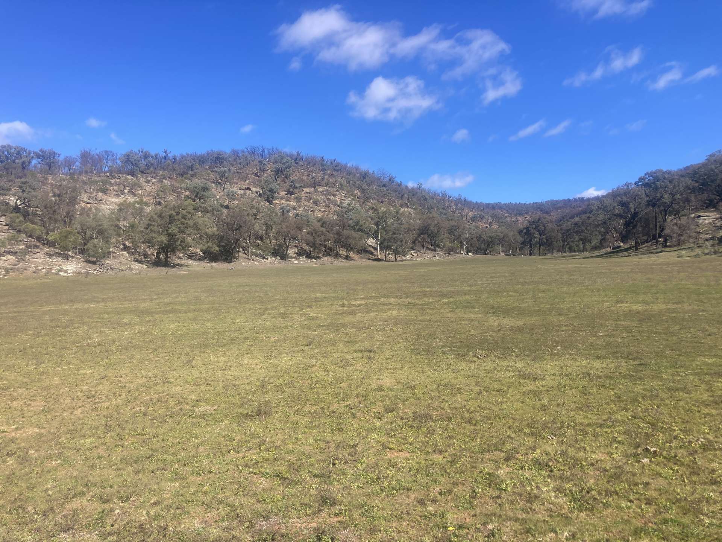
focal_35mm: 28
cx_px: 361
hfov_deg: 63.4
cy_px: 271
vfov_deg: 49.7
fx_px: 584
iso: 20
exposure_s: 1/1499
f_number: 1.8
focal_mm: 3.99
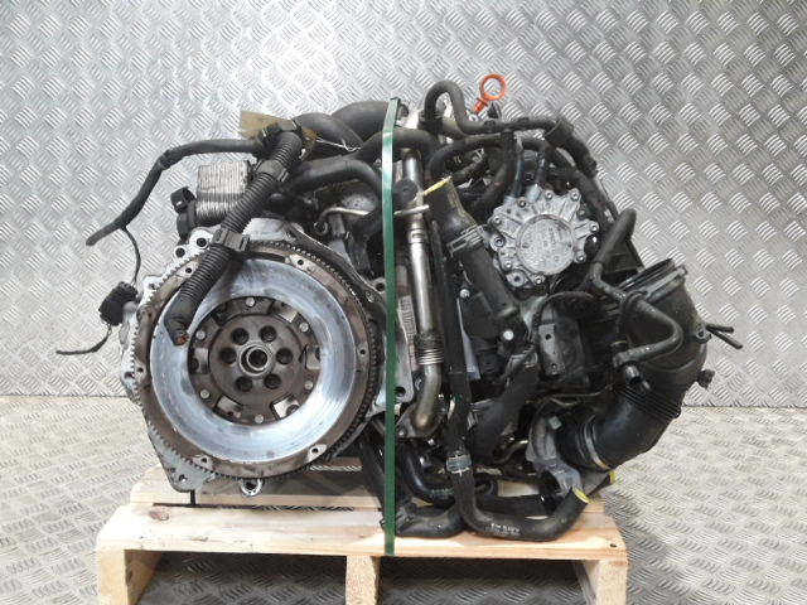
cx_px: 404
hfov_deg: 63.4
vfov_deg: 49.7
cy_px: 302
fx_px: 653
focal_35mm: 28
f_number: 1.9
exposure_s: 1/33
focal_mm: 3.7
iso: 200
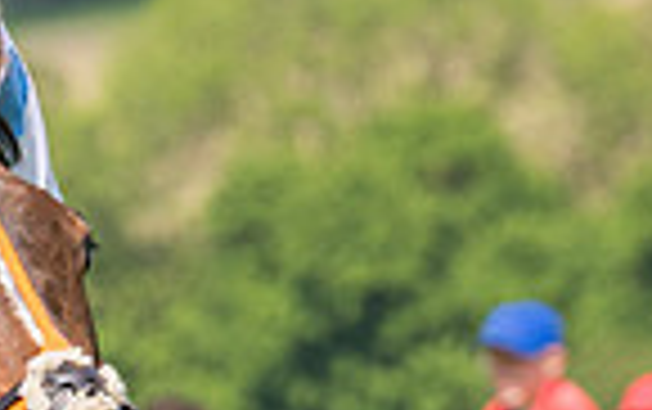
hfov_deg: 1.7
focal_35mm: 1226
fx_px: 21810
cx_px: -163
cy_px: 321
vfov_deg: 1.1
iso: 200
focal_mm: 140
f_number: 5
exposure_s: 1/1250
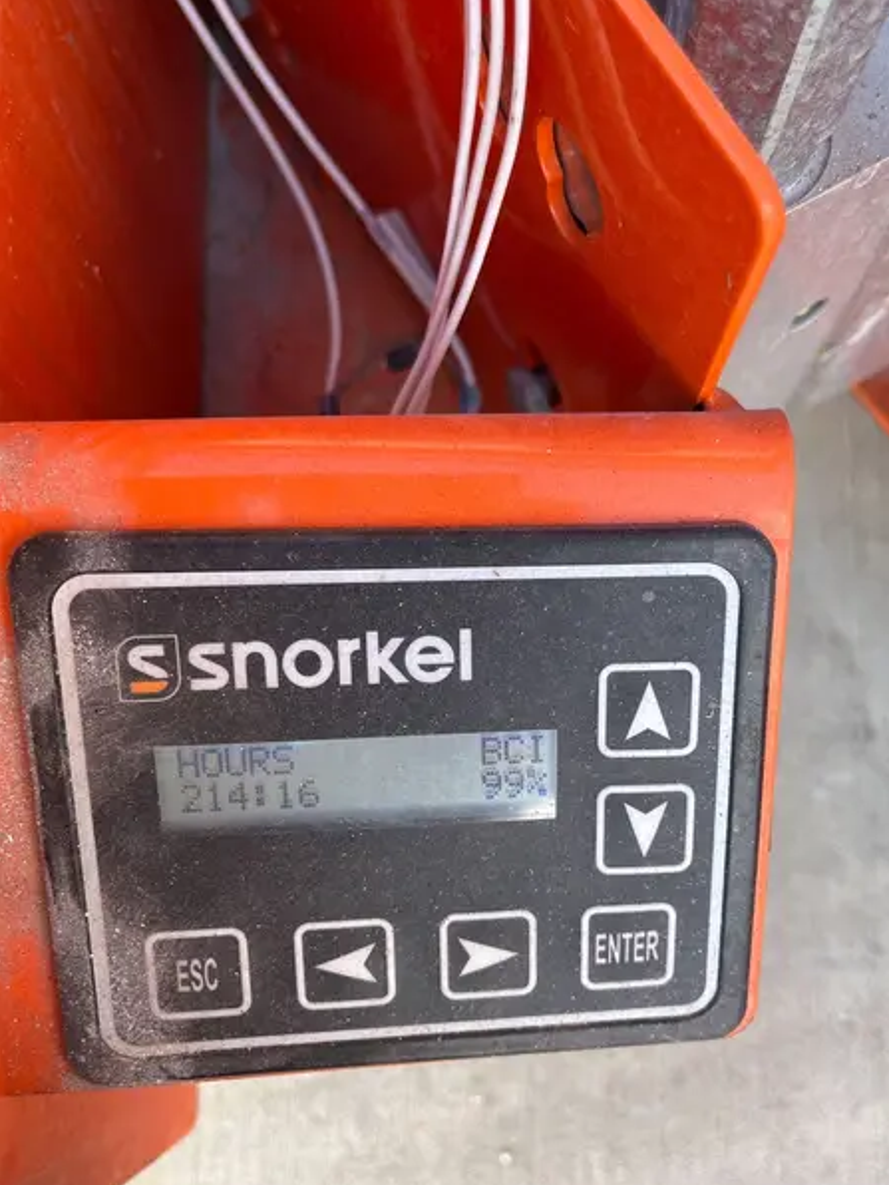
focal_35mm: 32
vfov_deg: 56.8
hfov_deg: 43.9
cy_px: 607
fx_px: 1096
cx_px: 545
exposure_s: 1/179
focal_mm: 5.1
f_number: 1.6
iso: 40
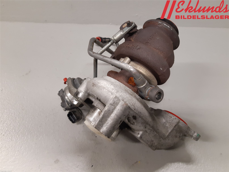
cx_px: 114
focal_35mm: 26
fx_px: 172
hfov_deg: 67.3
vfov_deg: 53.1
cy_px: 86
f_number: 1.7
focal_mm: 3.93
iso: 160
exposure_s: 1/50
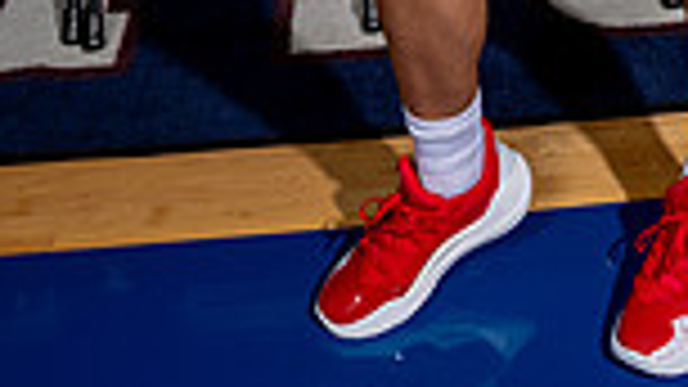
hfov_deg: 28.2
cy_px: -585
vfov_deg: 12.3
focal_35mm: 74
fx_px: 1350
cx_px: 513
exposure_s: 1/125
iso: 250
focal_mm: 24
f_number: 7.1
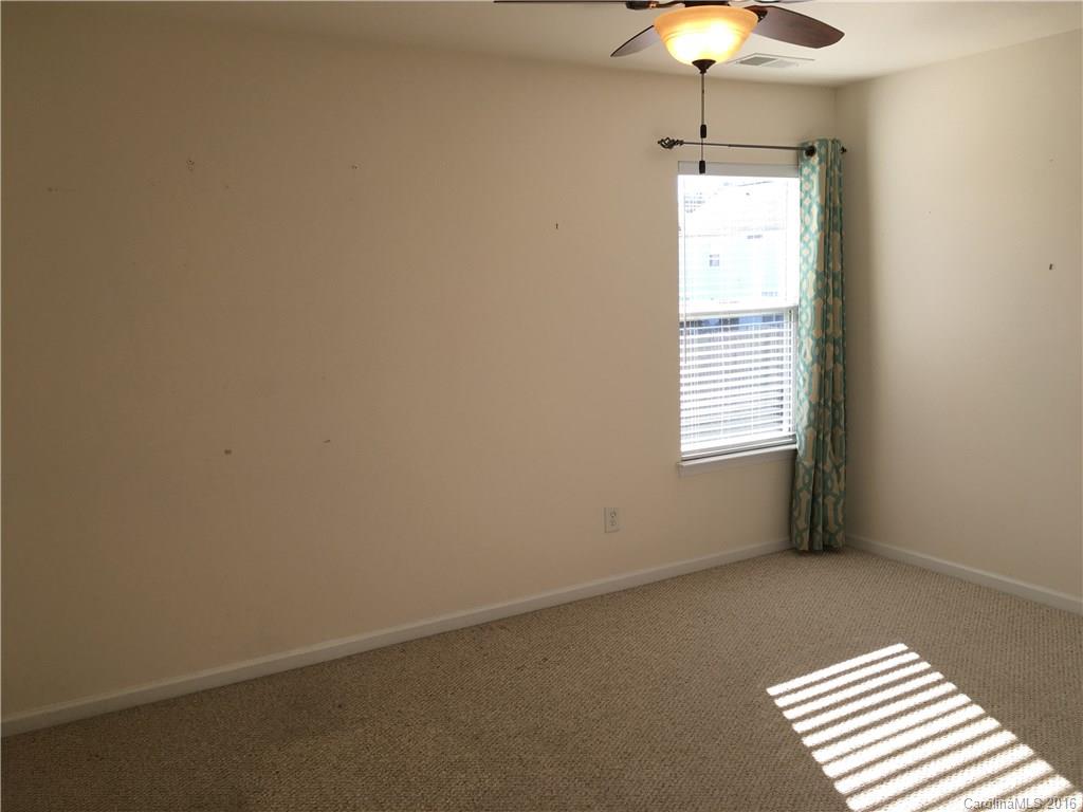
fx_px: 907
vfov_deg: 48.2
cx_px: 542
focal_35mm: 29
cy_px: 406
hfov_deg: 61.7
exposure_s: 1/131
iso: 25
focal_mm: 4.15
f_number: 2.2
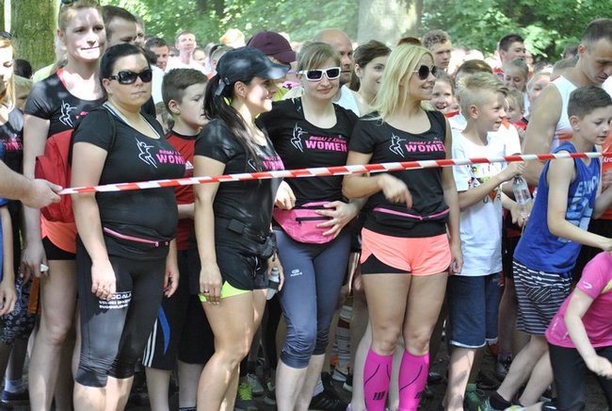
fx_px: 1405
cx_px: 306
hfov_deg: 24.6
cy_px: 206
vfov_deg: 16.6
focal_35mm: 82
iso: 800
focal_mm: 55
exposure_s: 1/160
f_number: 4
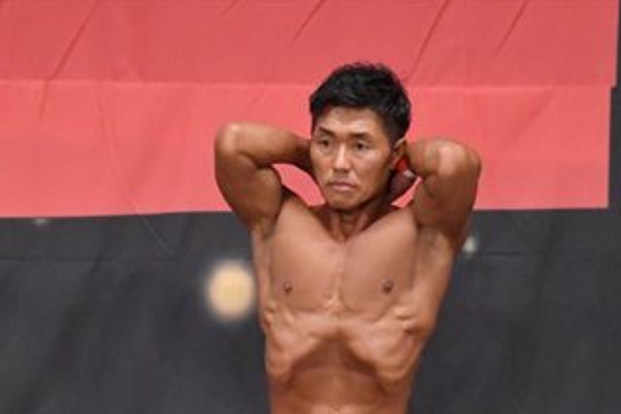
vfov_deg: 2.5
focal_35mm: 548
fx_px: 9452
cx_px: -89
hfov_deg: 3.8
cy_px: 500
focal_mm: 150
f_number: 5.6
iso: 6400
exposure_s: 1/400
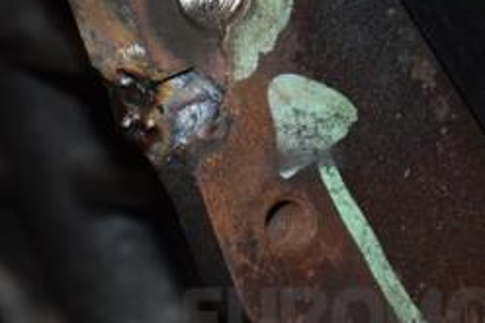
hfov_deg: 5.4
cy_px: 57
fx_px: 5132
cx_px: 147
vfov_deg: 3.6
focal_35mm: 381
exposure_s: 1/60
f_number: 5.6
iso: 800
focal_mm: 105
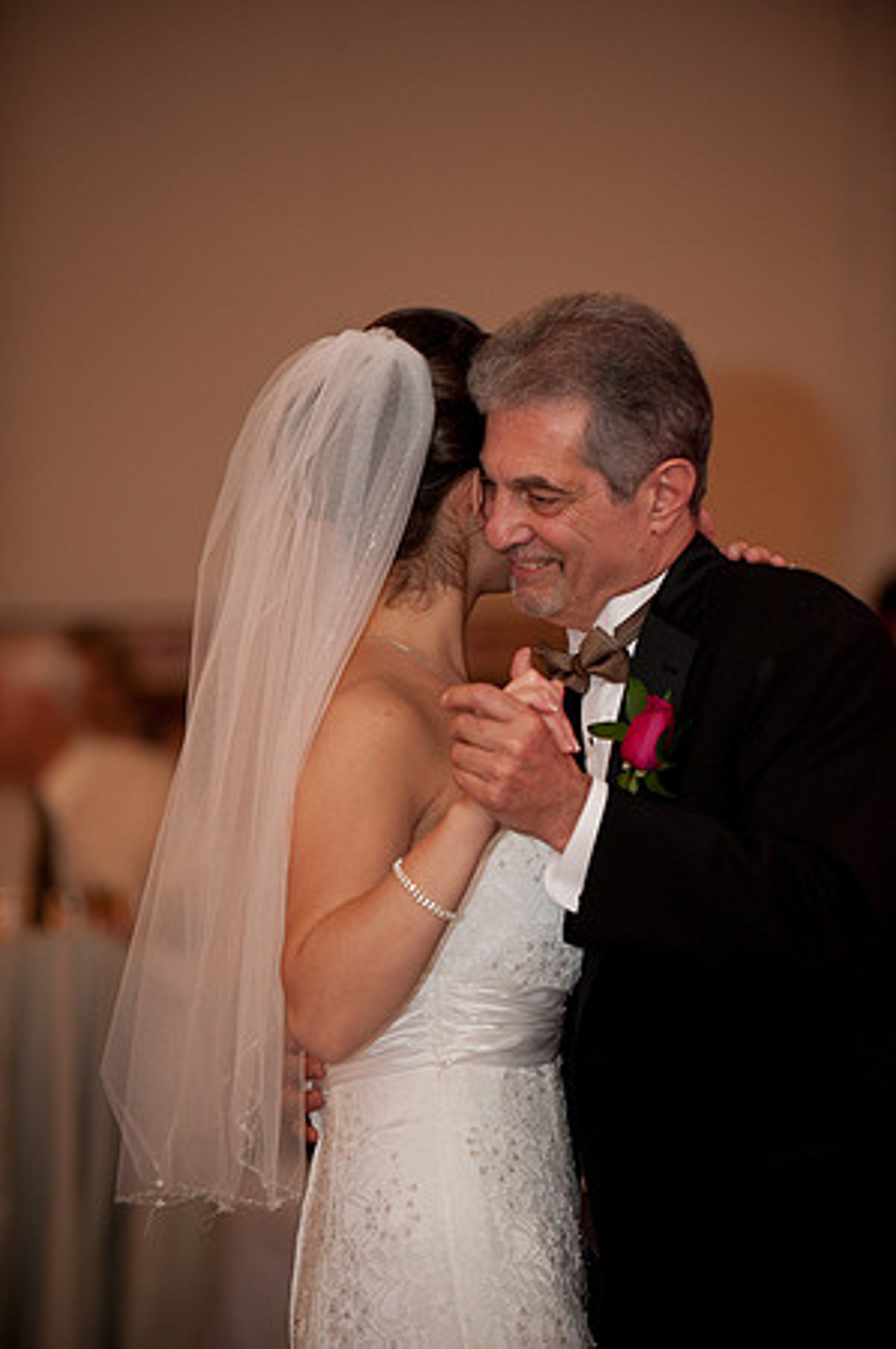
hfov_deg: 9.8
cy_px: 674
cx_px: 448
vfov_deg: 14.7
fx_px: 5238
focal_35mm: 140
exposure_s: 1/40
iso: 1250
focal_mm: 140
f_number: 2.8
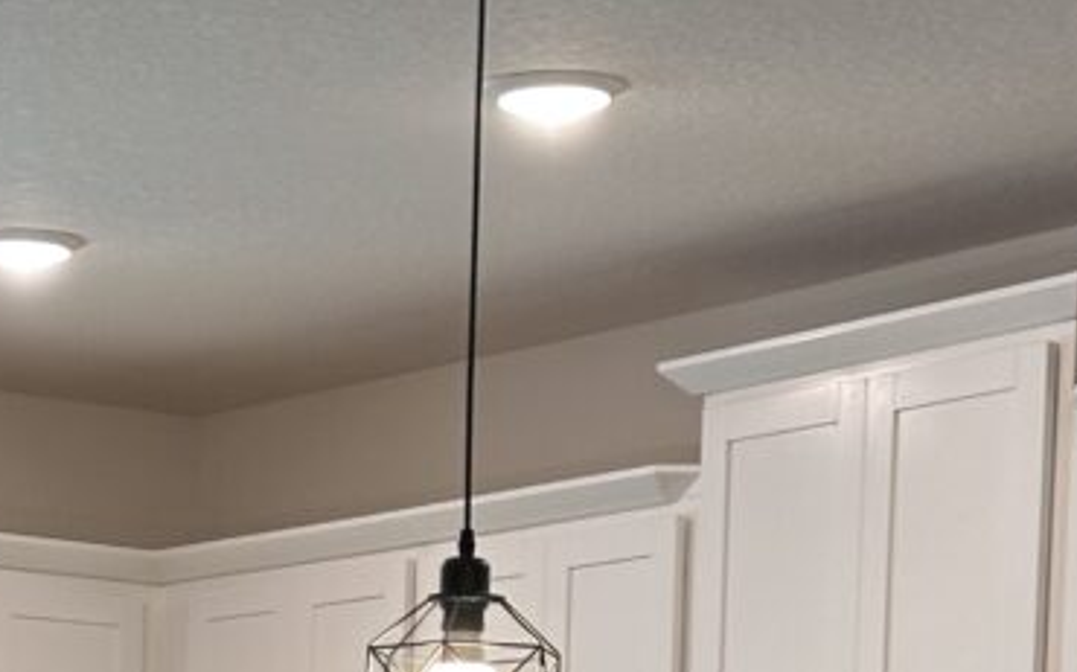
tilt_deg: -2.8
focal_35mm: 141
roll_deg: -1.8
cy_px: 1344
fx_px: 4137
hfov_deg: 14.7
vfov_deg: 8.8
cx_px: 143
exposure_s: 1/60
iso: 160
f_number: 1.78
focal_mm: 6.86
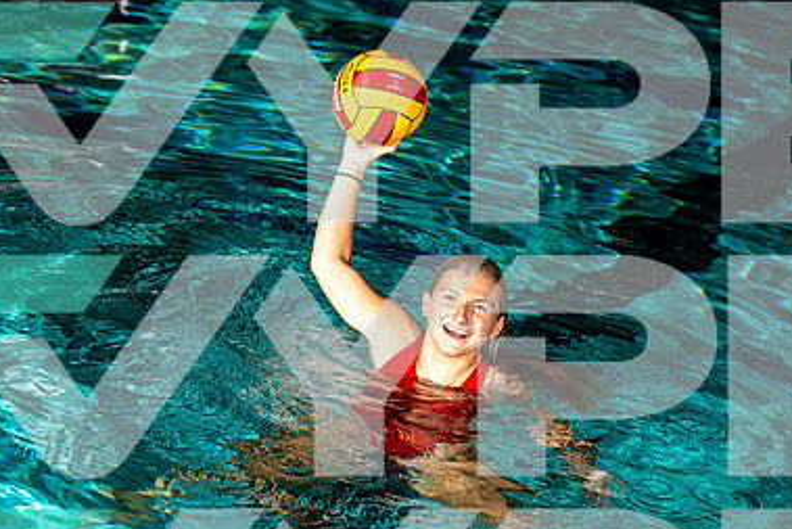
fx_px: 2355
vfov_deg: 12.8
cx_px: 437
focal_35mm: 107
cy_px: 367
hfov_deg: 19.1
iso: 100
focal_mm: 70
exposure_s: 1/250
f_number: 4
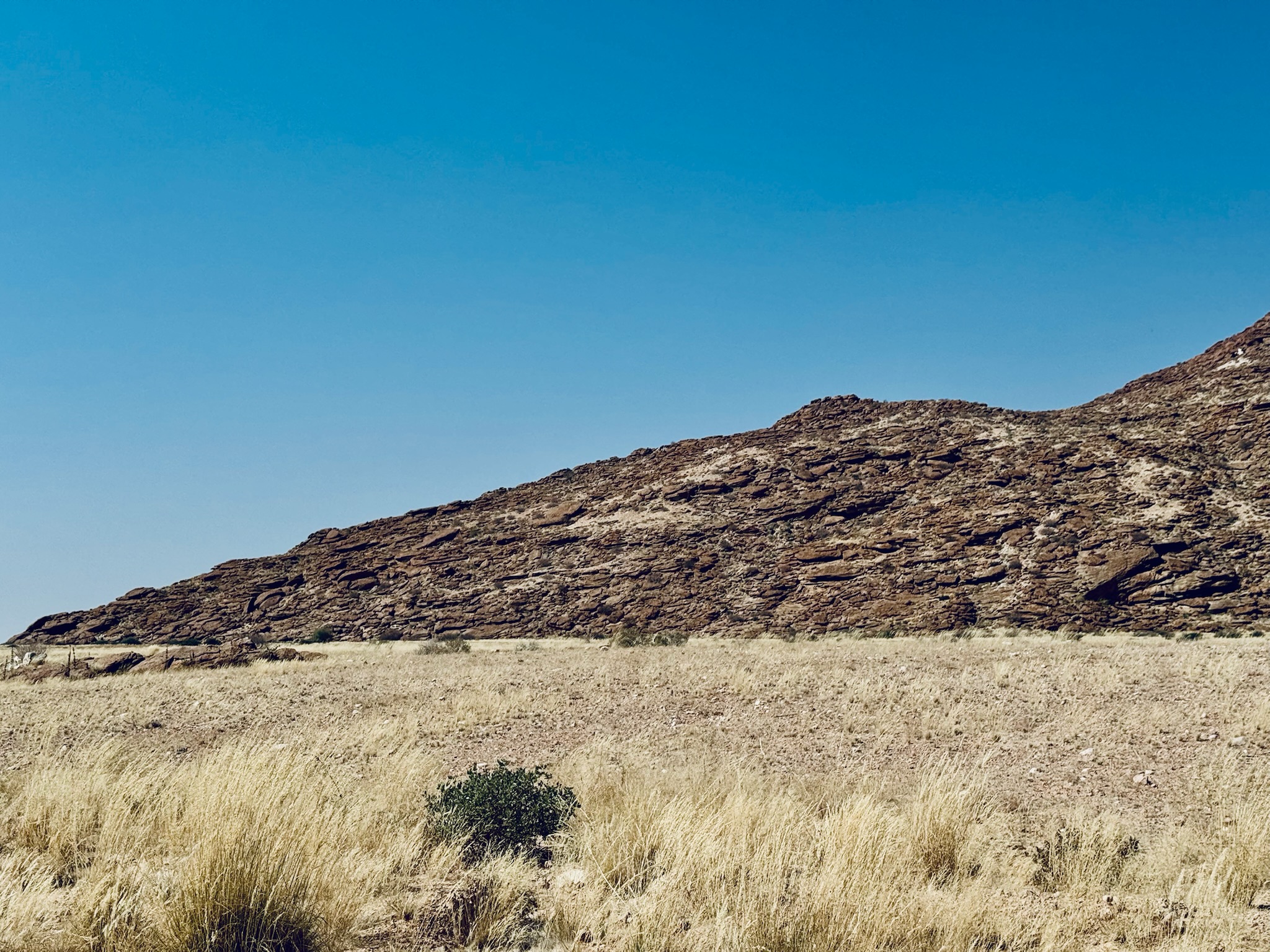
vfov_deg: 30.3
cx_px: 635
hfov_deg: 39.7
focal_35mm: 48
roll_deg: +1.5
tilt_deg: +6.6
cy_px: 476
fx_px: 1761
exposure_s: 1/9009
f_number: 1.78
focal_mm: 6.76
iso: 64
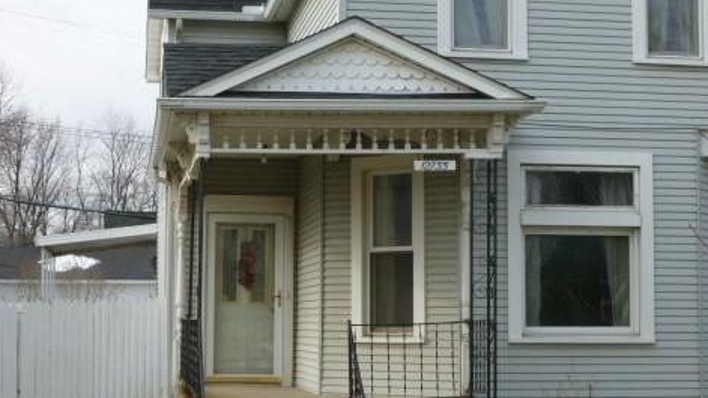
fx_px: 1389
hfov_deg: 28.6
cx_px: 388
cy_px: 177
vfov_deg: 16.3
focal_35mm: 74
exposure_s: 1/400
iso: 100
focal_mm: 9
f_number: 3.9
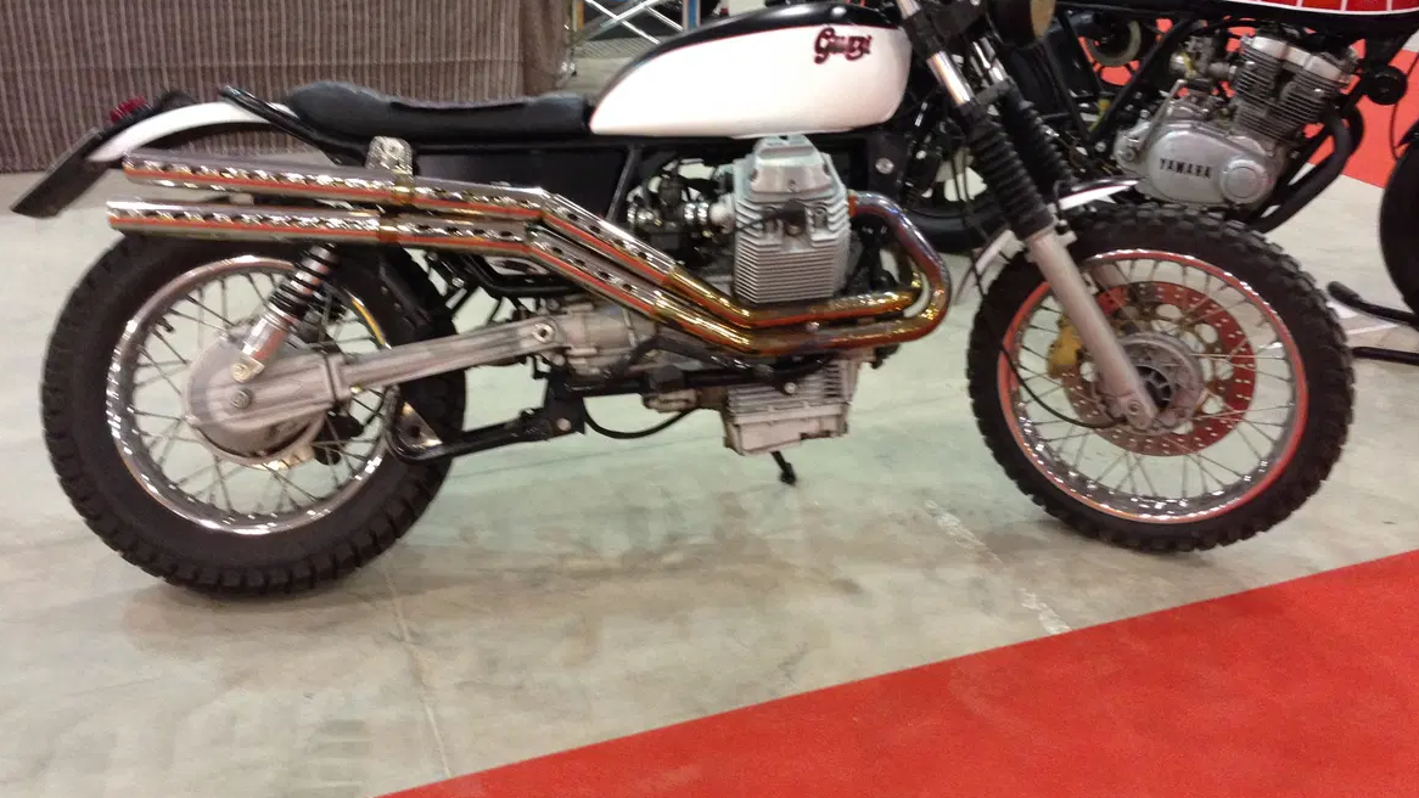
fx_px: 1392
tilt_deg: -23.8
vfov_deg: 31.9
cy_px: 317
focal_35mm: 37
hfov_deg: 54.0
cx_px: 702
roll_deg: -0.3
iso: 250
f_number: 2.4
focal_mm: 4.12
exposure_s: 1/20
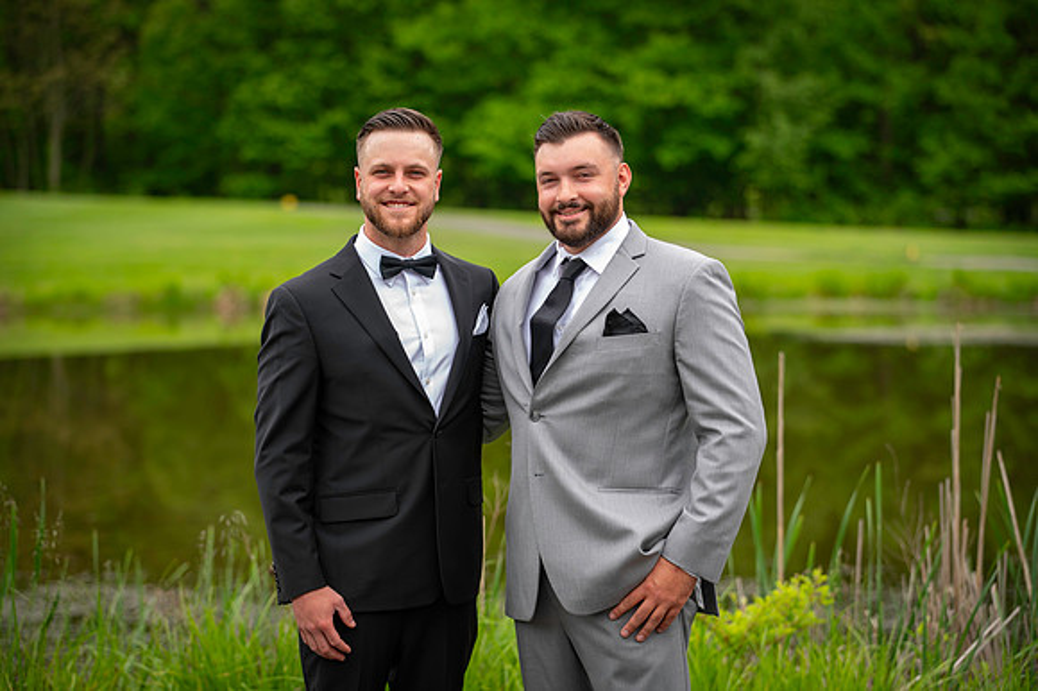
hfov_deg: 20.0
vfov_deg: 13.4
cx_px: 519
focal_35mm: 102
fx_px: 2939
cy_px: 346
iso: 64
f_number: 2.8
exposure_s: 1/250
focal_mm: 102
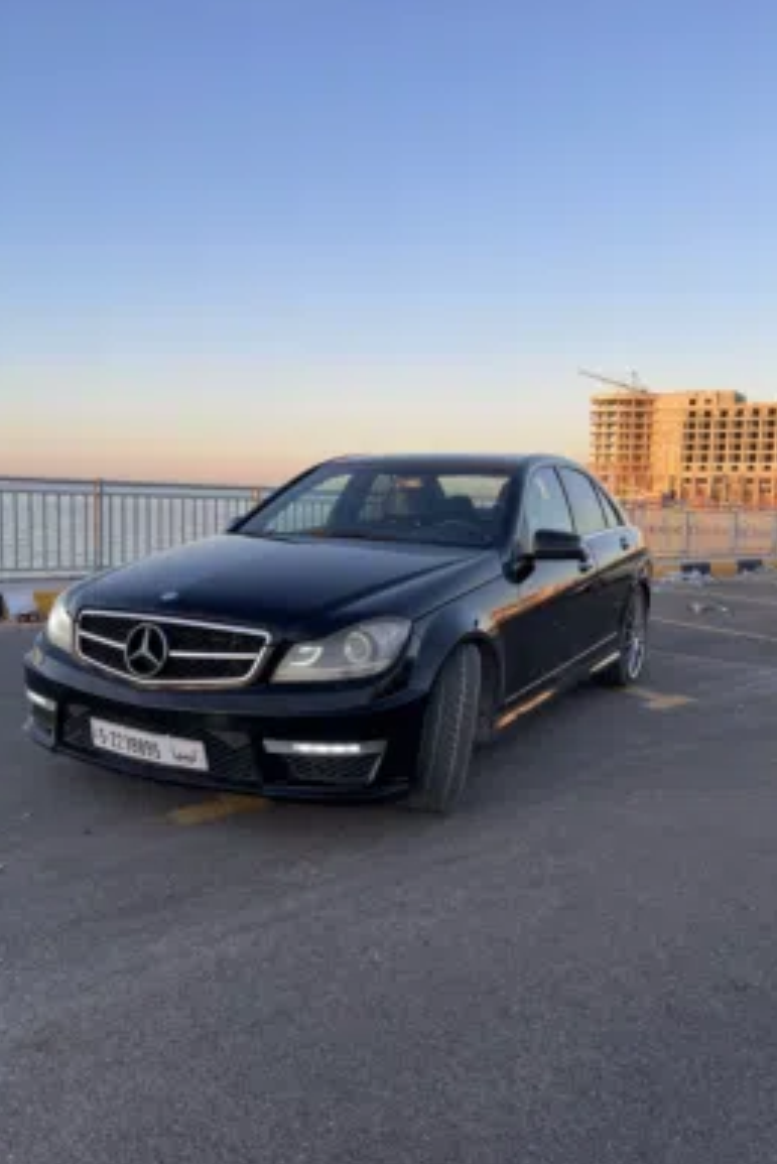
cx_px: 366
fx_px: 873
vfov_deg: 67.4
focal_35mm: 27
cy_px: 596
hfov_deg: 47.9
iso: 32
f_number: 1.6
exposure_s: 1/556
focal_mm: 5.1
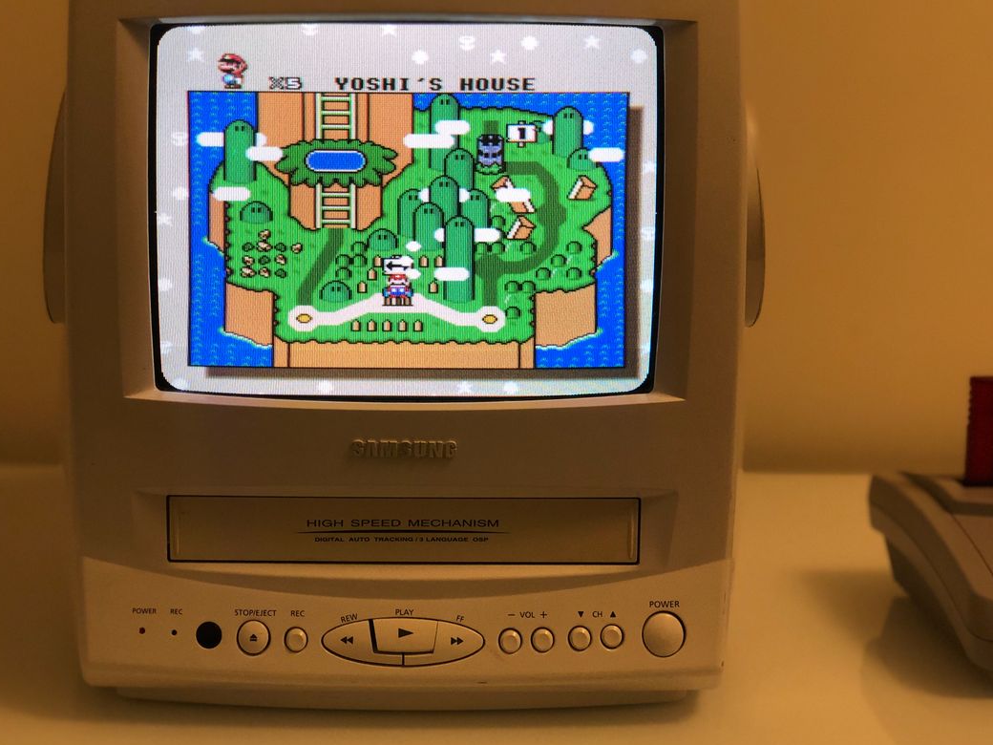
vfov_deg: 22.9
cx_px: 390
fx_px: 1836
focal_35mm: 64
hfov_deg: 30.2
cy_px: 351
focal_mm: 6
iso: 80
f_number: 2.4
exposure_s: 1/40
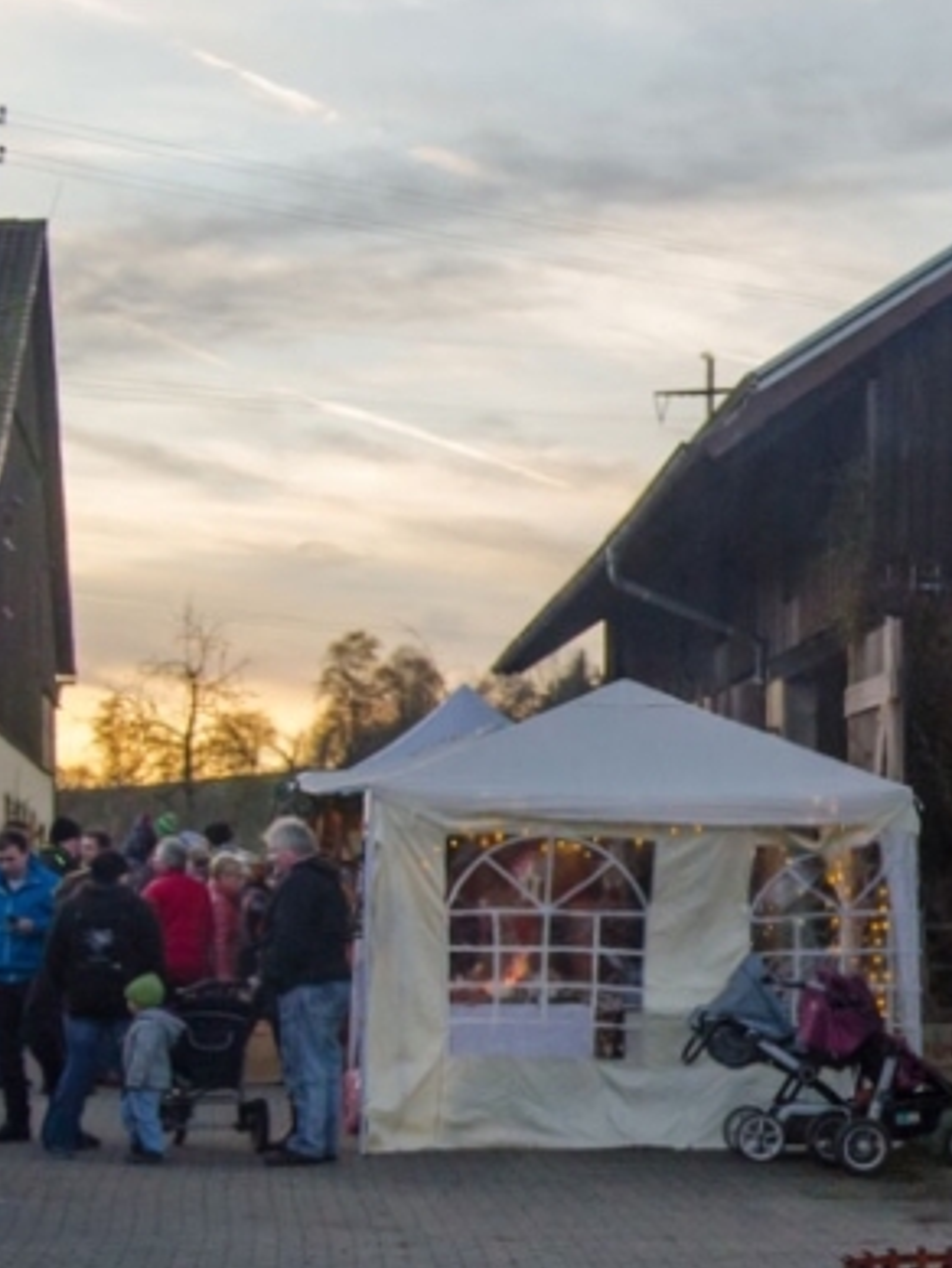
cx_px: 1073
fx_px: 3335
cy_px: 820
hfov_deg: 15.8
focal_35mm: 91
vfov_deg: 21.5
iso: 1250
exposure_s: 1/250
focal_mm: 32
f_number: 4.5
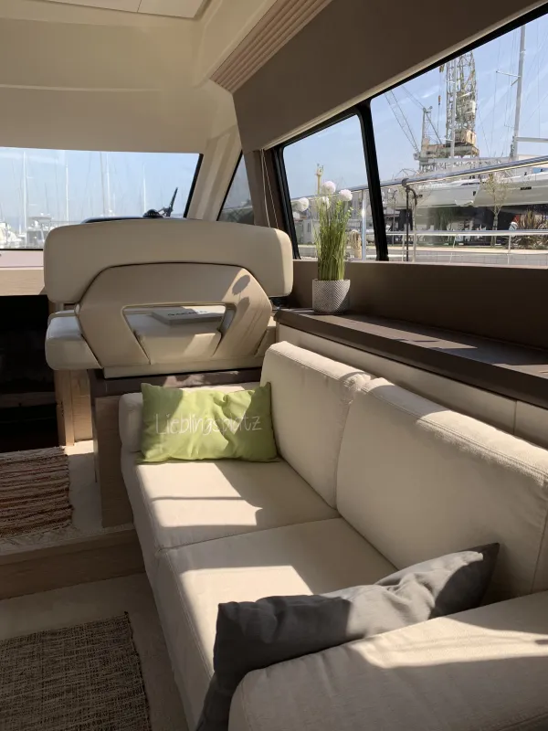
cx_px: 274
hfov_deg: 53.1
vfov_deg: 67.3
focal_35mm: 26
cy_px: 366
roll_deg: -0.1
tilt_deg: -12.1
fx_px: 549
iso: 25
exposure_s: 1/437
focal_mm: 4.25
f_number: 1.8
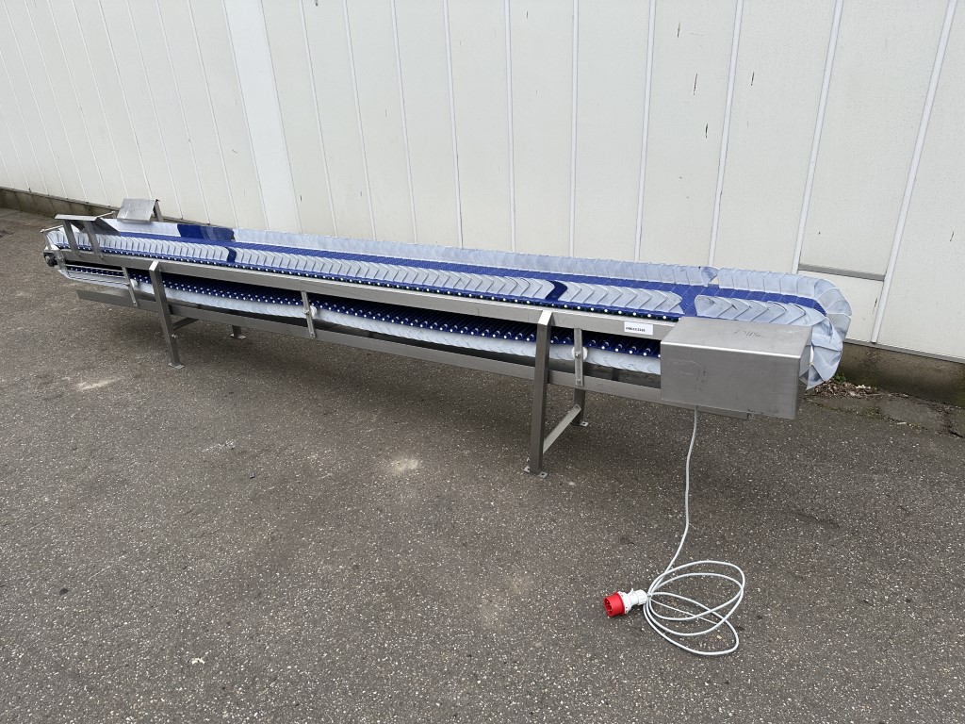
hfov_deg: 71.6
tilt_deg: -27.3
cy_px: 362
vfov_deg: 56.8
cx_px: 482
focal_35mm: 24
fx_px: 669
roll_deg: +3.2
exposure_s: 1/324
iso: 80
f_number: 1.78
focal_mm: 6.86
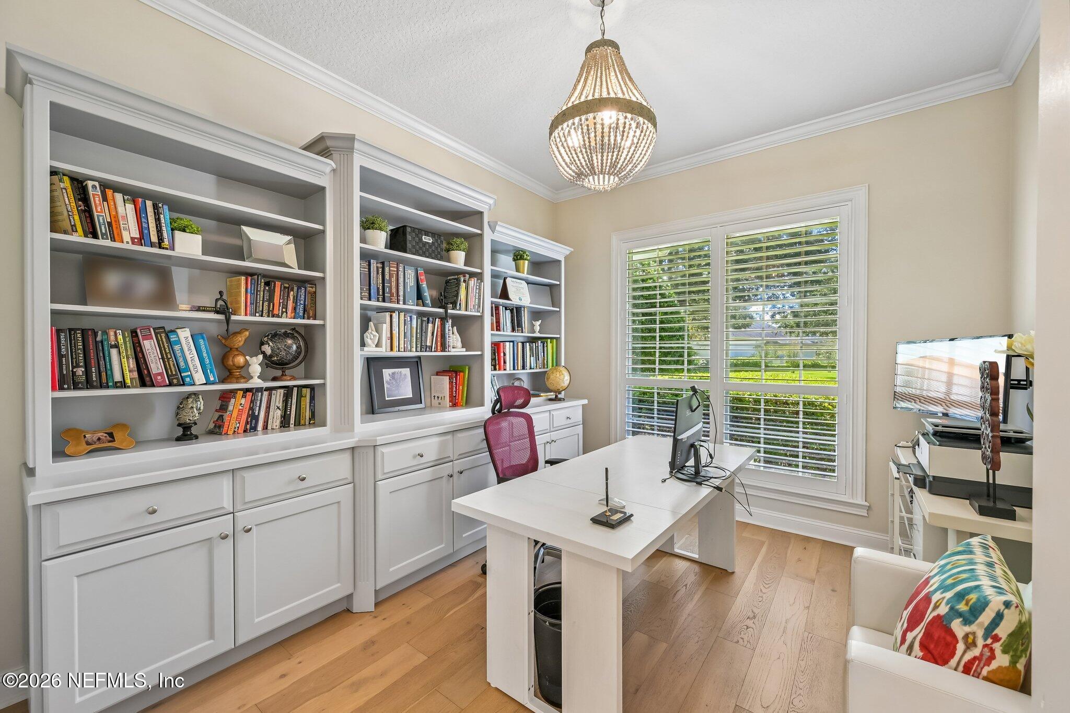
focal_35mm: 14
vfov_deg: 81.2
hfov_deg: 104.3
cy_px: 356
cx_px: 535
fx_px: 416
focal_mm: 14
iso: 400
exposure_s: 1/15
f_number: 8
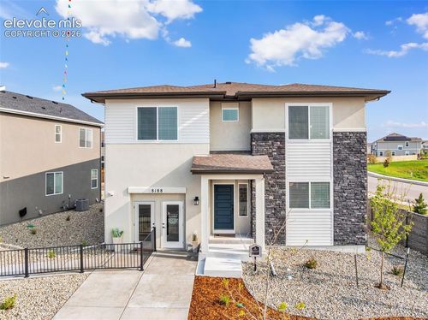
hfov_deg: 71.6
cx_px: 214
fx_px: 296
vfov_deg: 56.7
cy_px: 160
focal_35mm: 24
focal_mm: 12.29
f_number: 2.8
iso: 100
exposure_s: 1/50
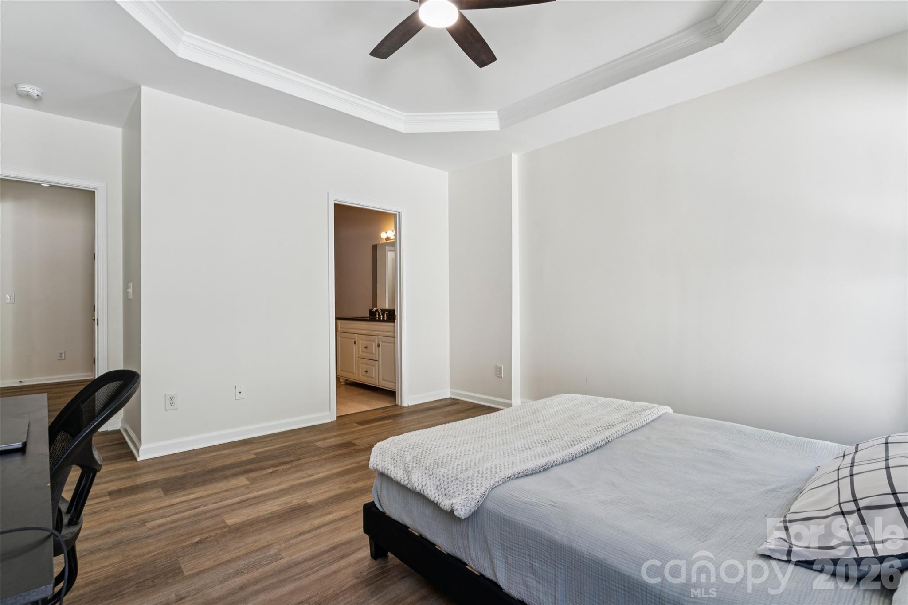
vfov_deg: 72.4
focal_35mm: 16
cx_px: 454
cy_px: 302
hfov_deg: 95.3
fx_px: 414
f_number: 13
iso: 100
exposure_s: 1/3.33
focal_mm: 16.4
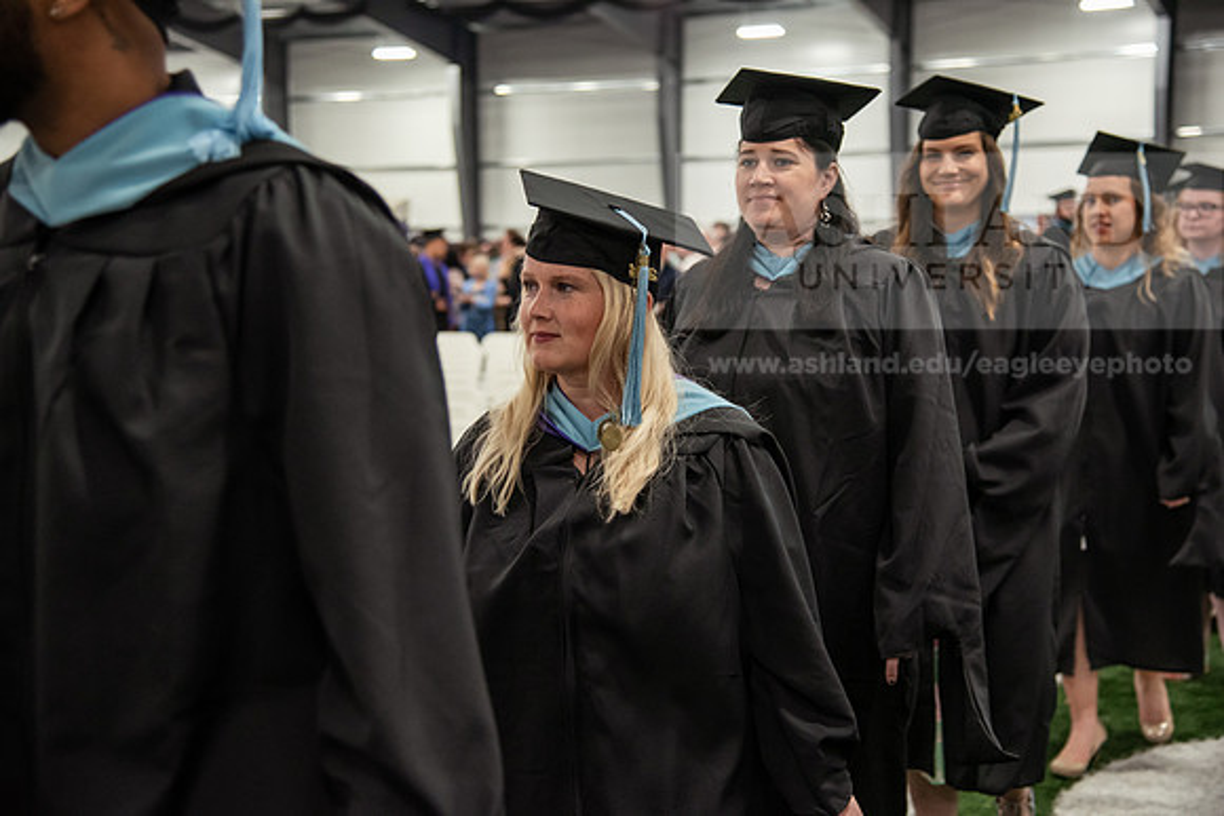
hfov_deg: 34.5
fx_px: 1972
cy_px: 408
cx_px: 612
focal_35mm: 58
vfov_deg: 23.4
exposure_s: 1/125
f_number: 4
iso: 2000
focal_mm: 58
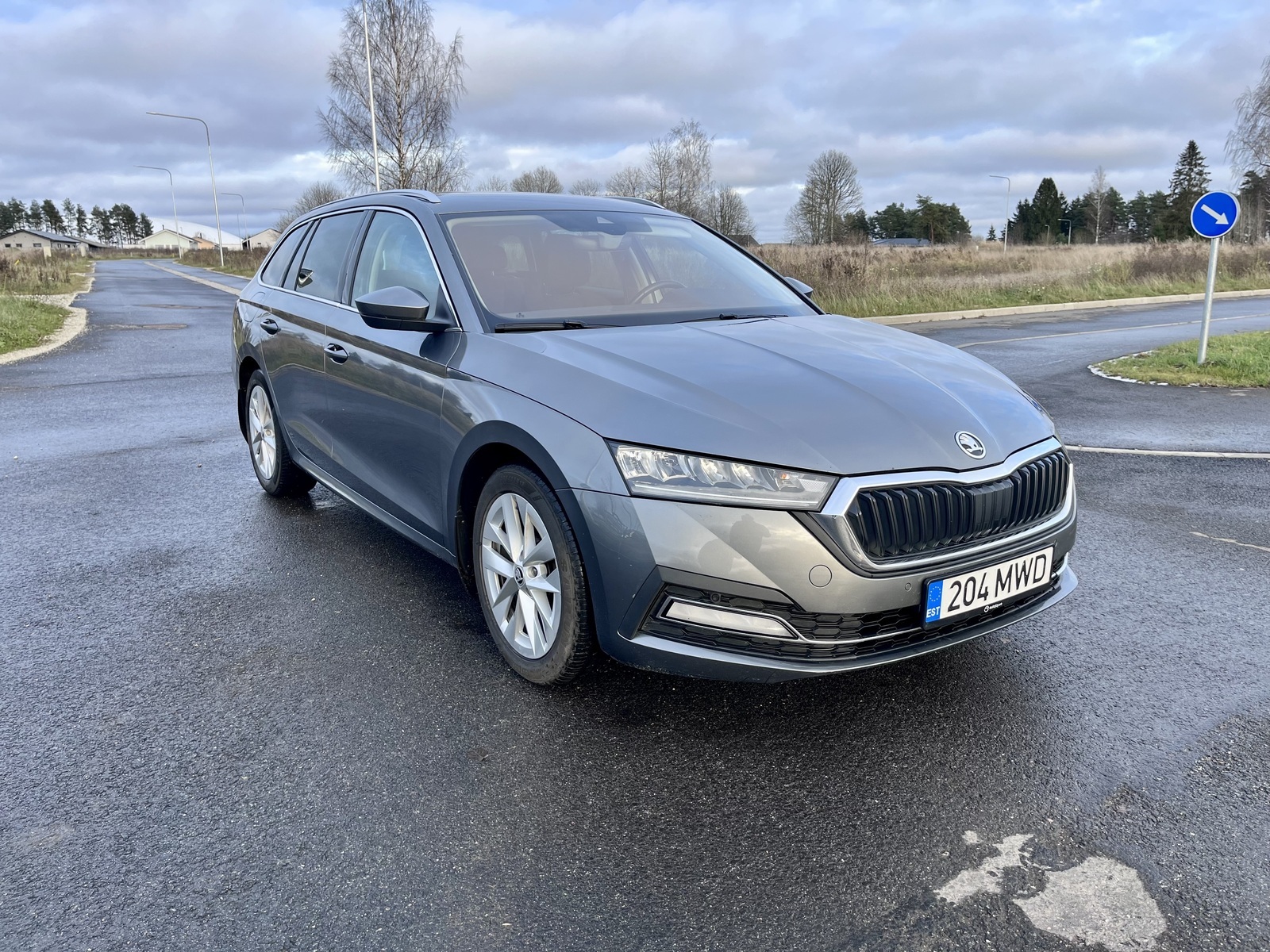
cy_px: 476
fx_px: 954
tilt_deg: -12.3
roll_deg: +0.8
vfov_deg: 53.1
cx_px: 635
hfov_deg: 67.3
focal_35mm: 26
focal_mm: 5.1
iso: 32
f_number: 1.6
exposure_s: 1/139
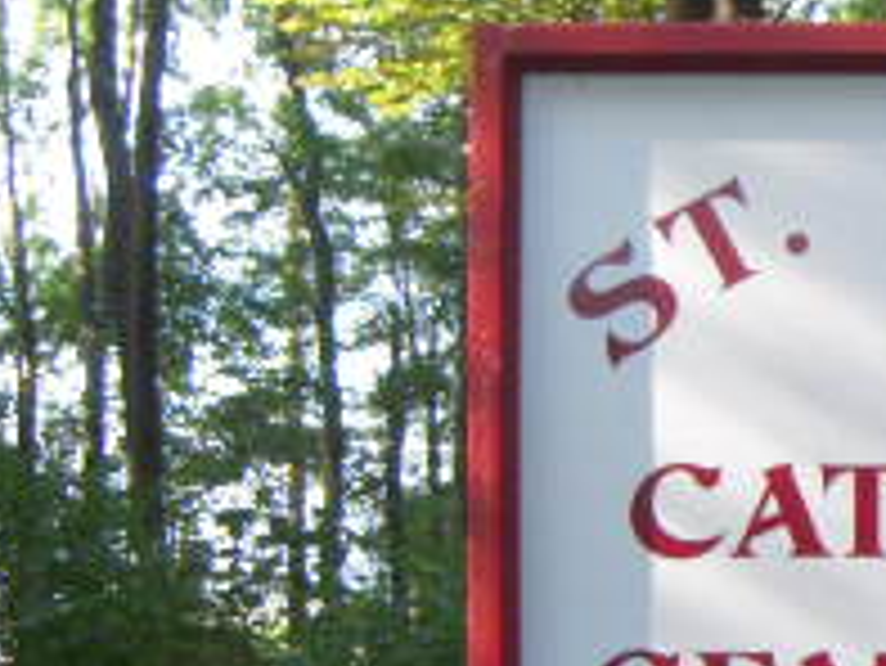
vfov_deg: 12.2
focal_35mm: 120
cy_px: 644
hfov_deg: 15.9
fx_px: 3073
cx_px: 1025
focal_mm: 6.5
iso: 400
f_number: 3
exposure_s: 1/250
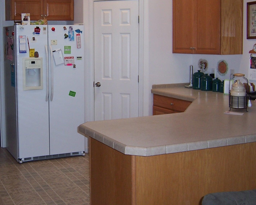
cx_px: 67
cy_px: 82
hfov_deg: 35.3
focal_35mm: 52
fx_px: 394
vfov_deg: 29.1
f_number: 2.8
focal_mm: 5.5
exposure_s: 1/60
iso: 80
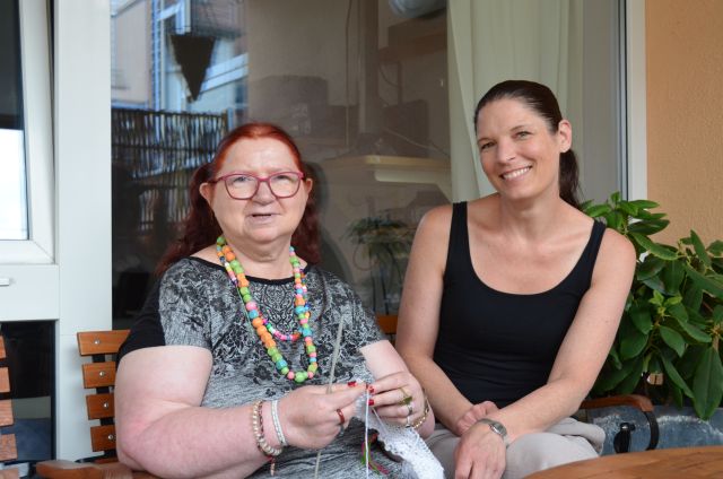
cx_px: 362
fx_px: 872
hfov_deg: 45.0
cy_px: 240
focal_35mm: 44
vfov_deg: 30.7
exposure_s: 1/125
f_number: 5.6
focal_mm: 29
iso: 400
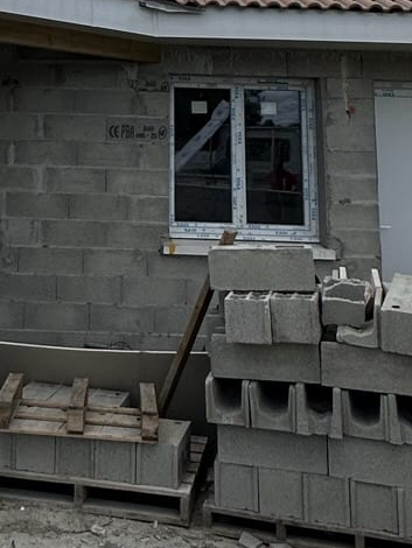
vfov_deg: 28.6
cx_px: 28
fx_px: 967
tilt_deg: +14.0
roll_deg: -0.6
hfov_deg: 23.3
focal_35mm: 61
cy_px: -59
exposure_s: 1/4132
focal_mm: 2.22
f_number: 2.2
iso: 50
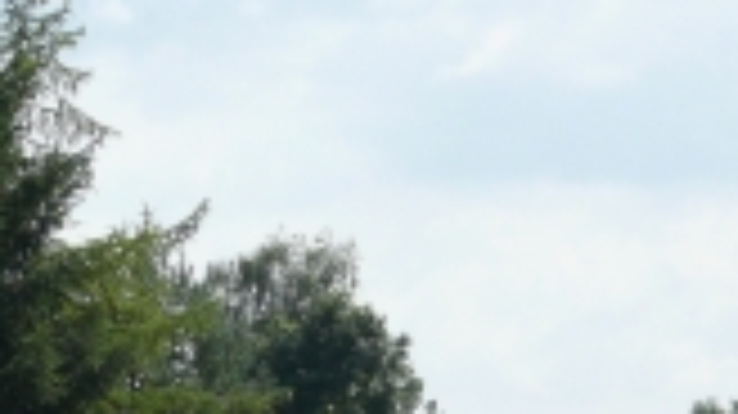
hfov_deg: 4.7
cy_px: 713
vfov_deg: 2.6
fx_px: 9054
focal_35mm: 463
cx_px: 801
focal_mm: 29.4
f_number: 4.5
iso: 100
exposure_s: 1/800
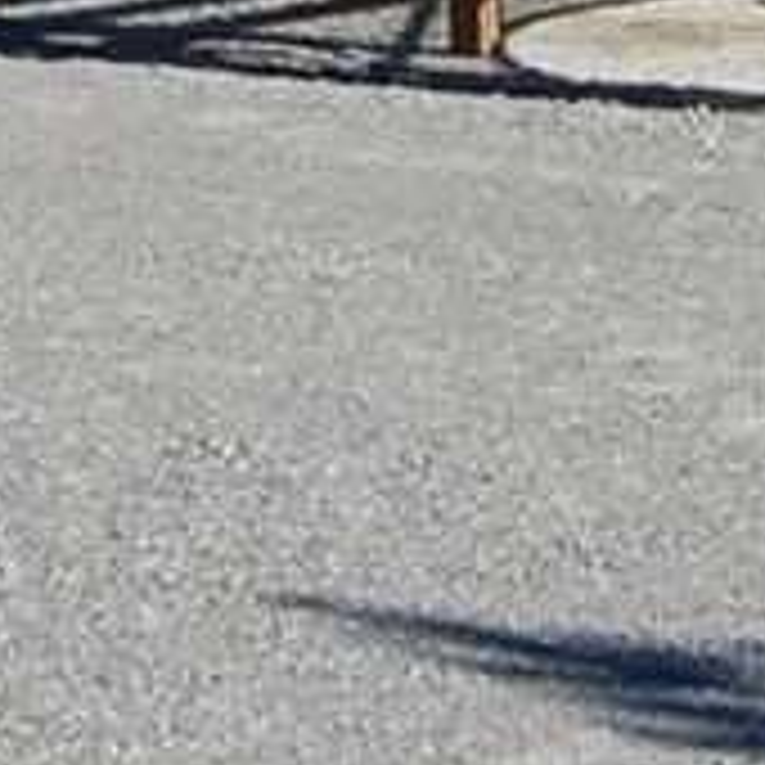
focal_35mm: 138
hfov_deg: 12.1
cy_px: -315
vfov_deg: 12.2
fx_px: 3450
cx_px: 1125
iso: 200
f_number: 10
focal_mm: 18
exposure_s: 1/400
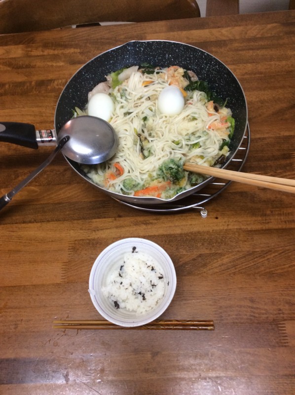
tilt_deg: -64.8
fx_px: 364
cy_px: 198
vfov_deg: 56.9
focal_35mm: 32
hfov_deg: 44.1
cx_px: 148
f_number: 2.4
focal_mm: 3.3
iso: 80
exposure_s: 1/24
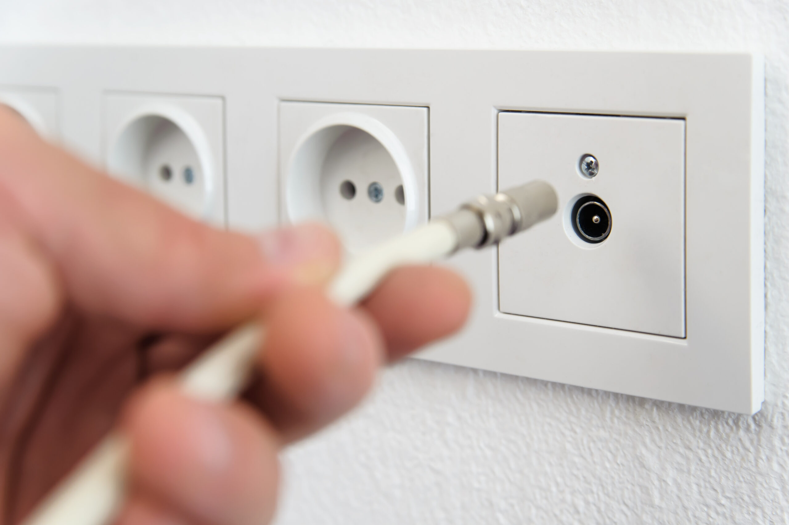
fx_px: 1577
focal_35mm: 72
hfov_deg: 28.1
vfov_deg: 18.9
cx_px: 394
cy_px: 262
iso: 1000
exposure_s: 1/60
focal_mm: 72
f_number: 5.6
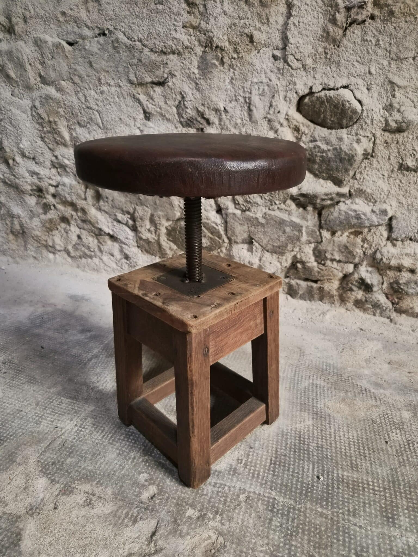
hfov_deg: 58.9
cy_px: 278
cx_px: 209
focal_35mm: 23
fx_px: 370
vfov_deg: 73.9
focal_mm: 5.4
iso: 1600
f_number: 1.8
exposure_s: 1/100
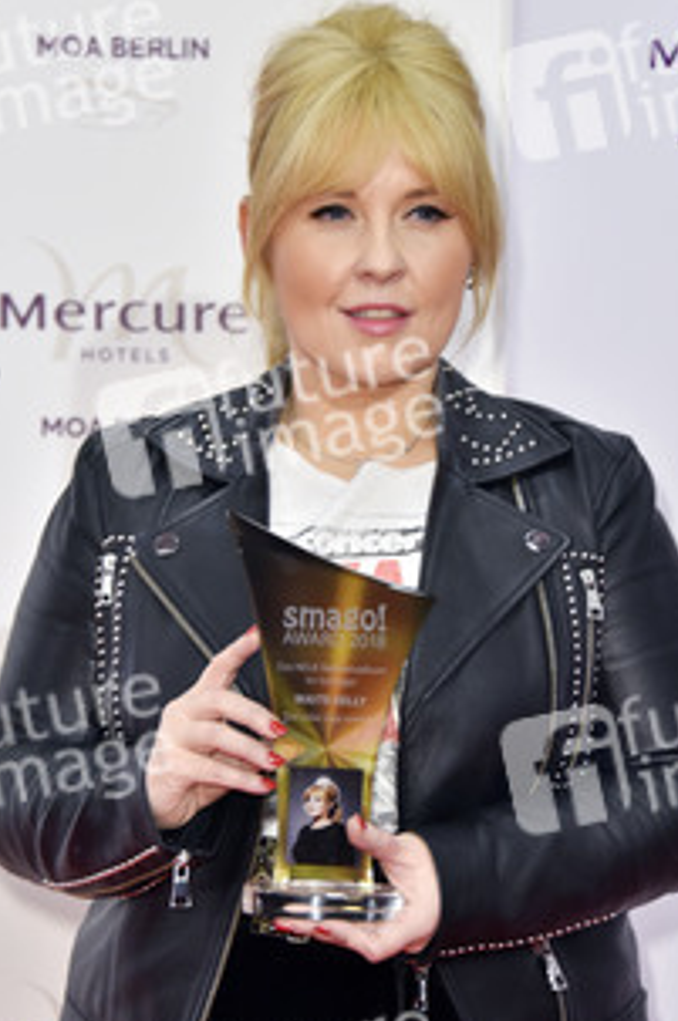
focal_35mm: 148
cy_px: 586
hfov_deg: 9.2
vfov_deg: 13.9
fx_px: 4195
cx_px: 368
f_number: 5.6
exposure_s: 1/125
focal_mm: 112
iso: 1250
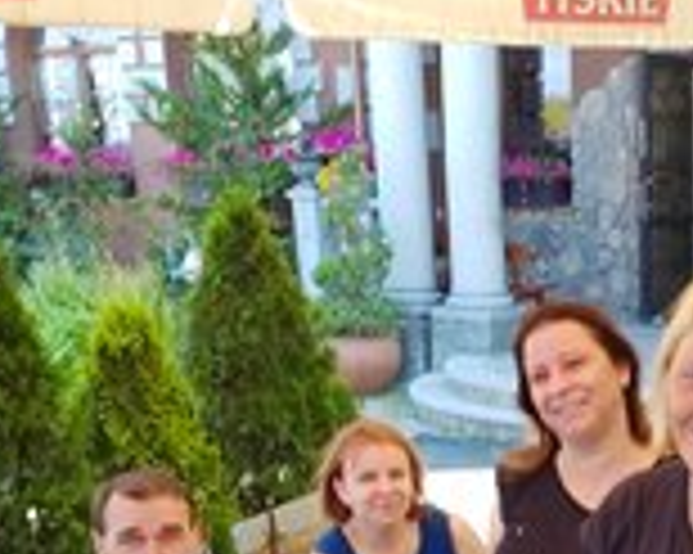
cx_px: 688
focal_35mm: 66
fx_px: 1353
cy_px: 549
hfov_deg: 27.2
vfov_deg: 22.3
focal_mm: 3.75
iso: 64
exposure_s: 1/101
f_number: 2
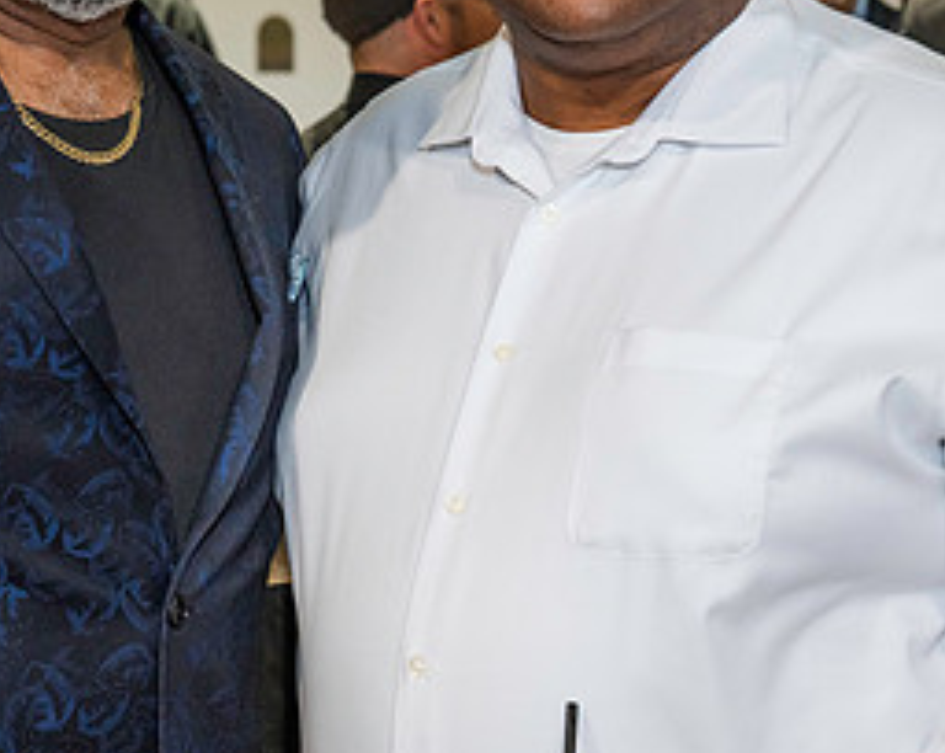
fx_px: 2737
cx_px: 244
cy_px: 194
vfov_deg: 15.6
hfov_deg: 19.5
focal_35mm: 98
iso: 2500
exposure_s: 1/125
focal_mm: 46
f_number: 4.5
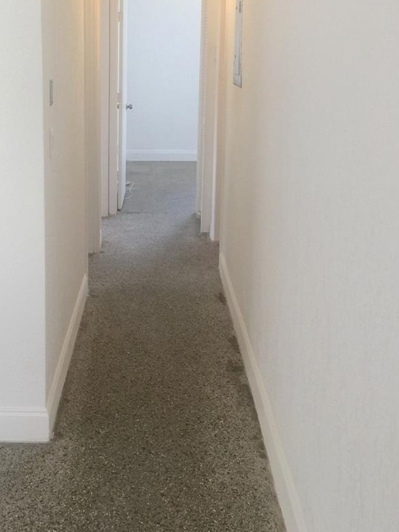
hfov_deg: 32.7
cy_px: 150
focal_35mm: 44
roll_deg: -0.4
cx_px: 155
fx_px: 676
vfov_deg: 42.0
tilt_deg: -7.4
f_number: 2.2
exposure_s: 1/30
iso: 32
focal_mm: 4.15
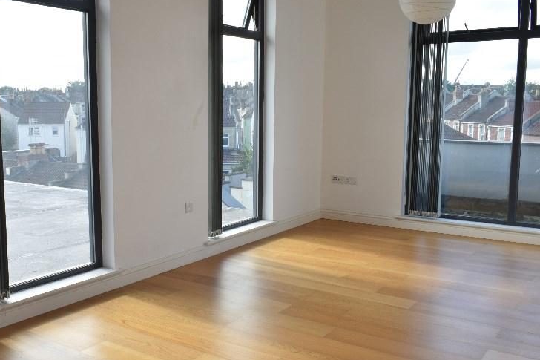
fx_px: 570
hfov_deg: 50.4
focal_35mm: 38
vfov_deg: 35.0
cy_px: 190
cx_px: 220
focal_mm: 18
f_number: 9
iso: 100
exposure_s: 1/25
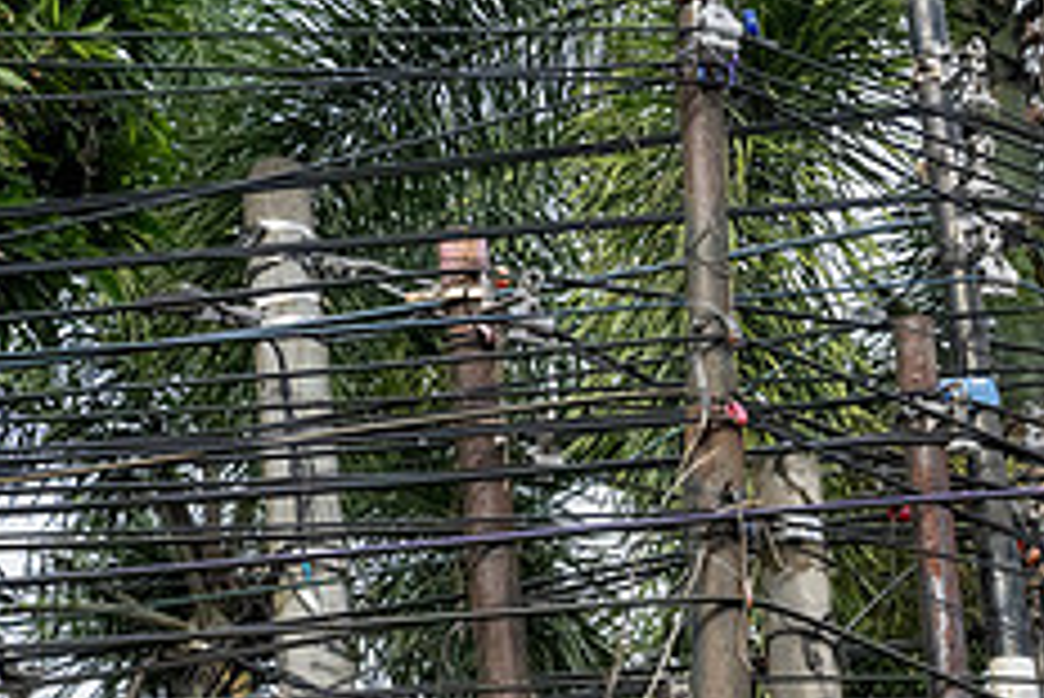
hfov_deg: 11.6
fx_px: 5078
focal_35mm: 175
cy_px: 745
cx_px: 990
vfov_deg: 7.8
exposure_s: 1/1250
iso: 3200
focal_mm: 70
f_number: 8
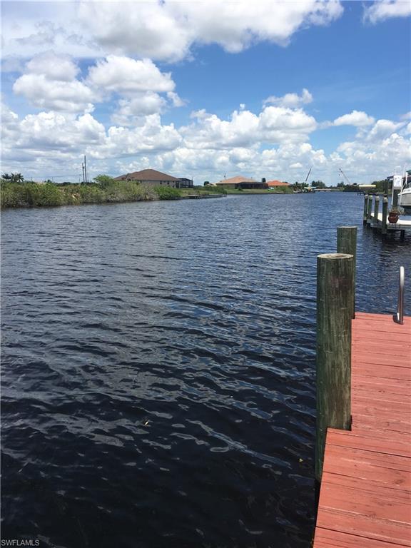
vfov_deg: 61.7
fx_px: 459
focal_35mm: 29
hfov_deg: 48.2
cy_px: 274
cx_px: 206
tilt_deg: -8.8
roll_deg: -1.1
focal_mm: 4.15
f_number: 2.2
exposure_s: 1/2198
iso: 25
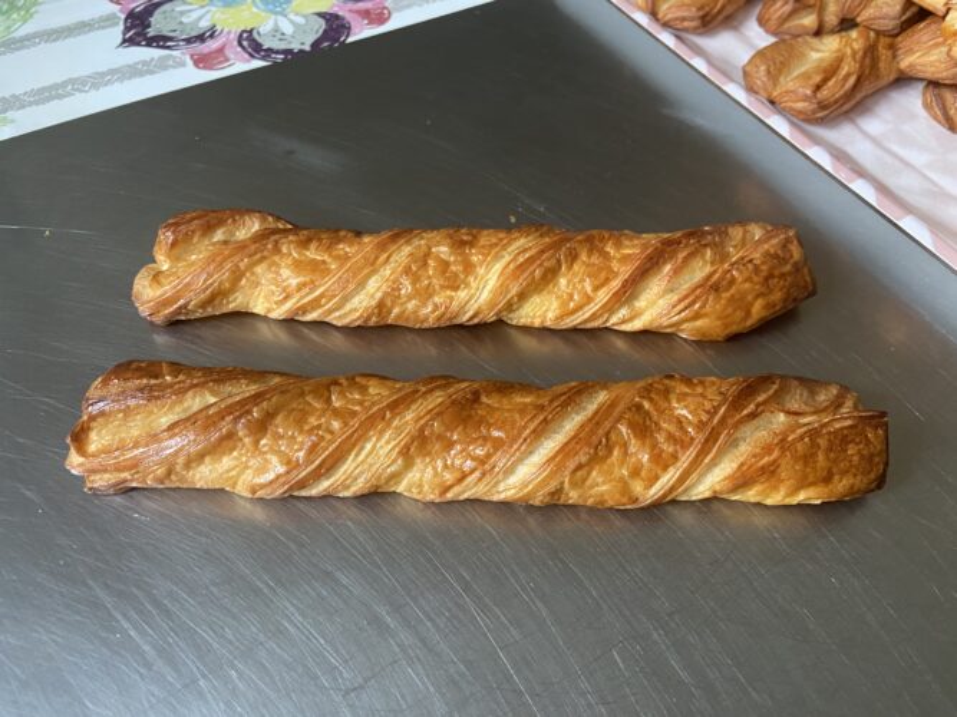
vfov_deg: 53.0
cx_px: 478
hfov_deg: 67.3
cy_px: 358
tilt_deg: -52.6
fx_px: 719
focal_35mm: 26
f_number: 1.8
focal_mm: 4.25
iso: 200
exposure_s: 1/60
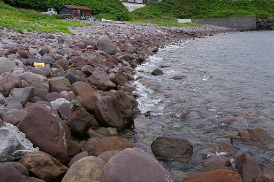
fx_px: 274
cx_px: 137
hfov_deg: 53.2
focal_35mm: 36
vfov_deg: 36.8
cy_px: 91
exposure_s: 1/80
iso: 100
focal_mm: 24
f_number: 11
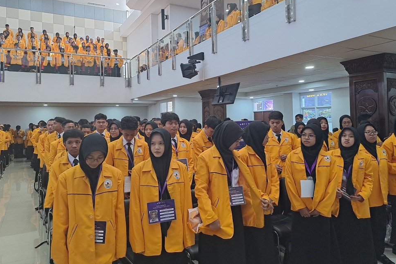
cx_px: 197
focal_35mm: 27
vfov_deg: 47.8
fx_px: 297
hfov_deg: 67.4
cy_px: 111
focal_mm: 4.65
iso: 160
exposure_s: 1/50
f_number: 1.8
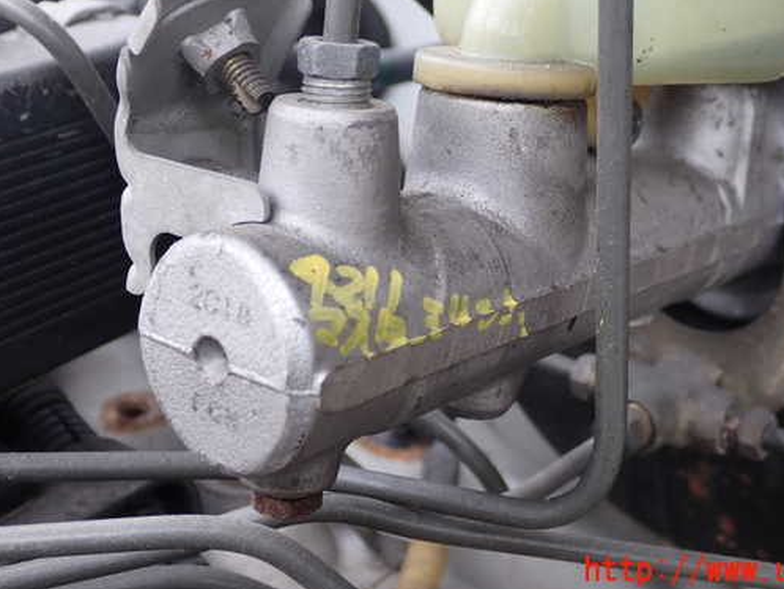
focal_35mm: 53
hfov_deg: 36.0
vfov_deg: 27.5
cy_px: 236
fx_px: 1201
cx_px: 468
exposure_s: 1/80
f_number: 2.9
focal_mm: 7.84
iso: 125
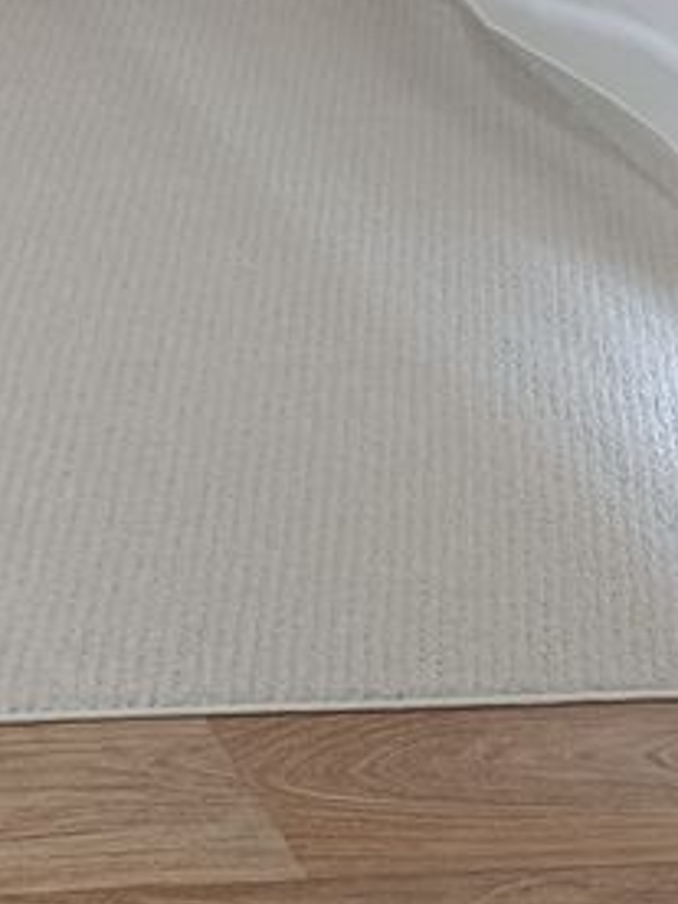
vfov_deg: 22.4
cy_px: 599
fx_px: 2272
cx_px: -724
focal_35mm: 87
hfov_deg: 14.0
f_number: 1.65
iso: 1419
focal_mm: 6.14
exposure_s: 1/50
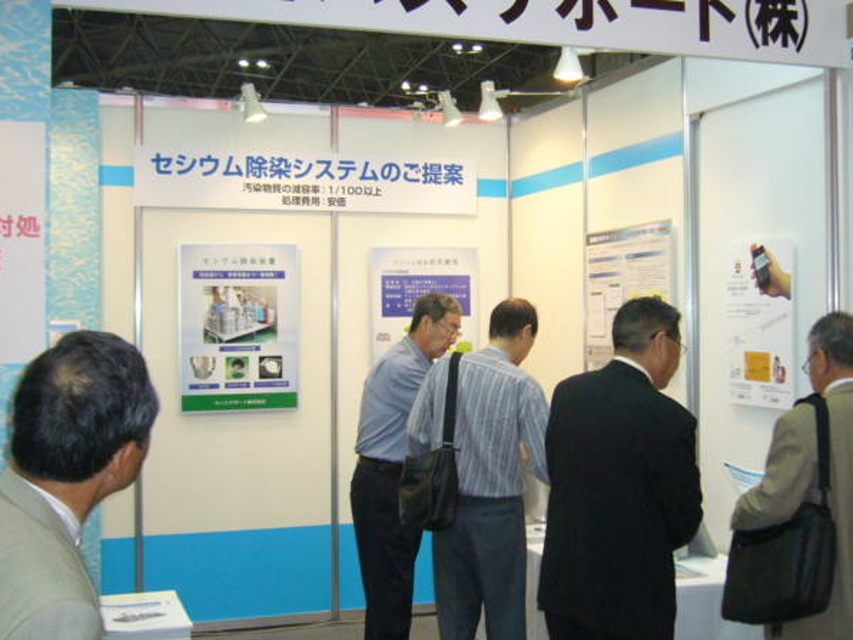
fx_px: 1158
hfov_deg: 40.4
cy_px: 269
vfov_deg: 30.8
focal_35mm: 47
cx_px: 468
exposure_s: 1/60
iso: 250
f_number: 2.8
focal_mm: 5.8
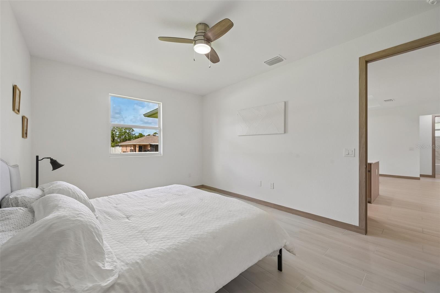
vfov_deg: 81.2
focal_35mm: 14
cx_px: 220
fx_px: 171
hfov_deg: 104.3
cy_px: 146
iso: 400
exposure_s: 1/125
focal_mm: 14
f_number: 8
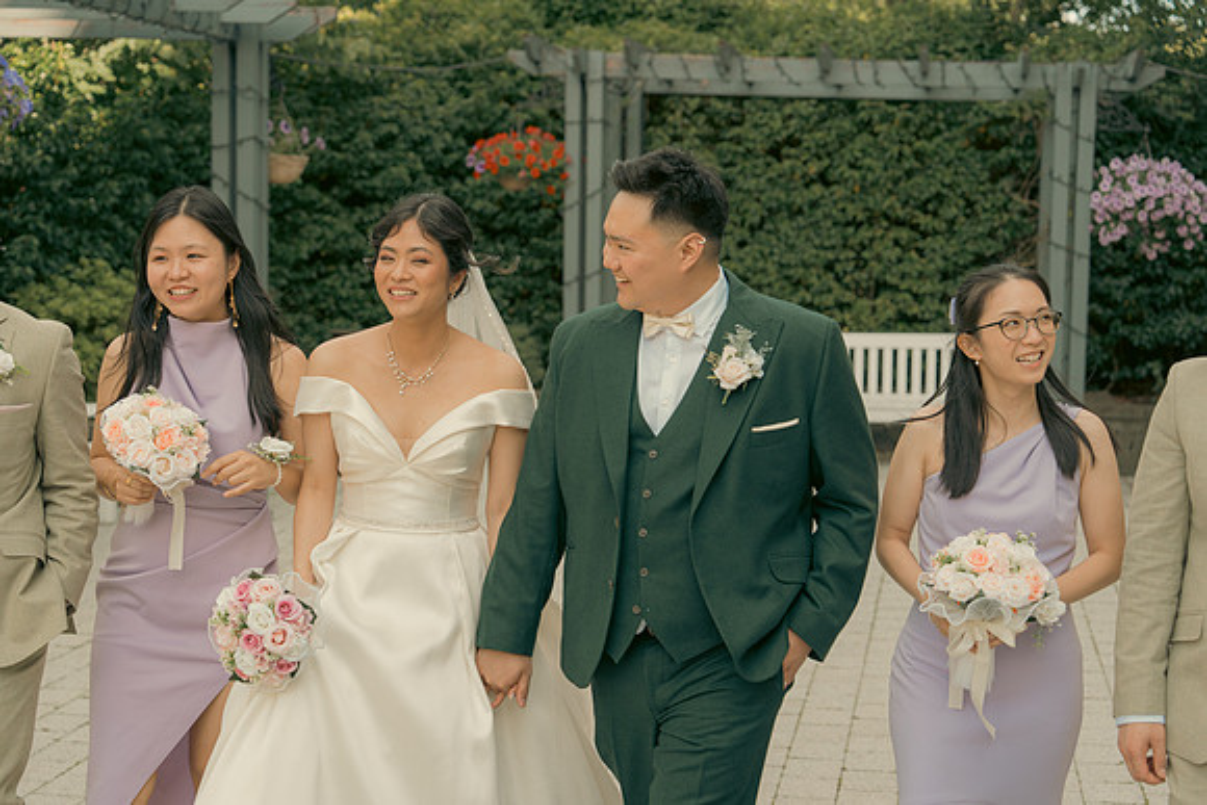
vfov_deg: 23.4
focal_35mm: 58
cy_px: 402
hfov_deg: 34.5
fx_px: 1945
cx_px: 604
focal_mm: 58
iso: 125
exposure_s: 1/250
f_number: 3.5
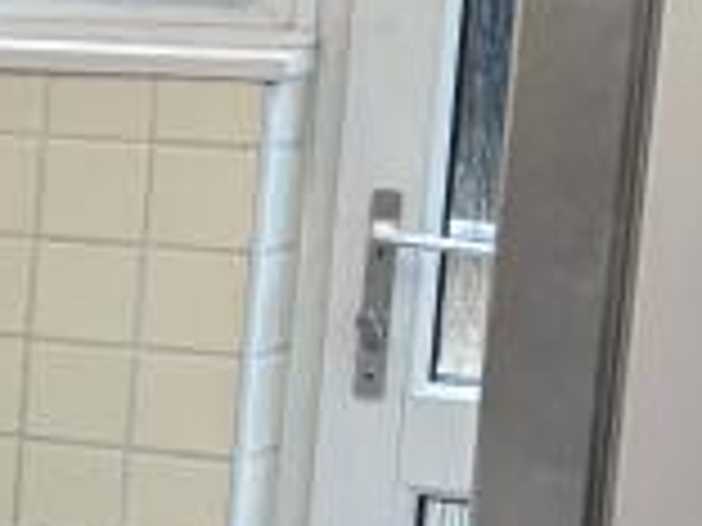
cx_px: -1354
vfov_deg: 8.7
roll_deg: -0.3
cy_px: 373
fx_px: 3468
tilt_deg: -6.3
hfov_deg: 9.3
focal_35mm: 171
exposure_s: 1/100
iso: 80
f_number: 1.6
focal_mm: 5.96
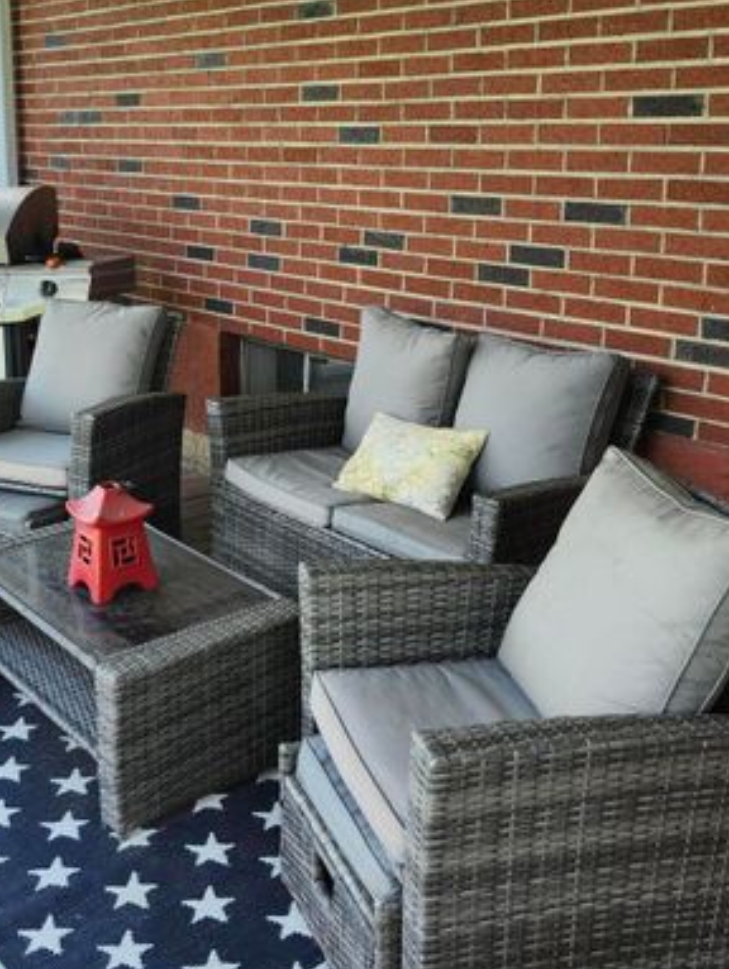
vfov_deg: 46.2
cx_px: 233
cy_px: 348
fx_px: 1121
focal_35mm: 40
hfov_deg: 35.6
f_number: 1.8
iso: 25
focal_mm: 5.54
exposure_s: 1/258
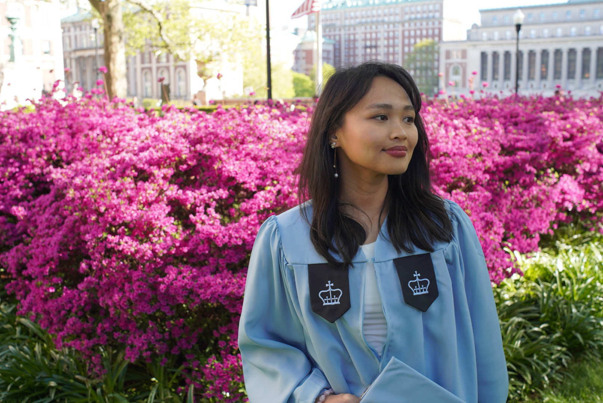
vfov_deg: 35.5
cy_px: 202
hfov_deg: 51.3
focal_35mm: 38
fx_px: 629
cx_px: 302
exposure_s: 1/160
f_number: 4
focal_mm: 25
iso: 160
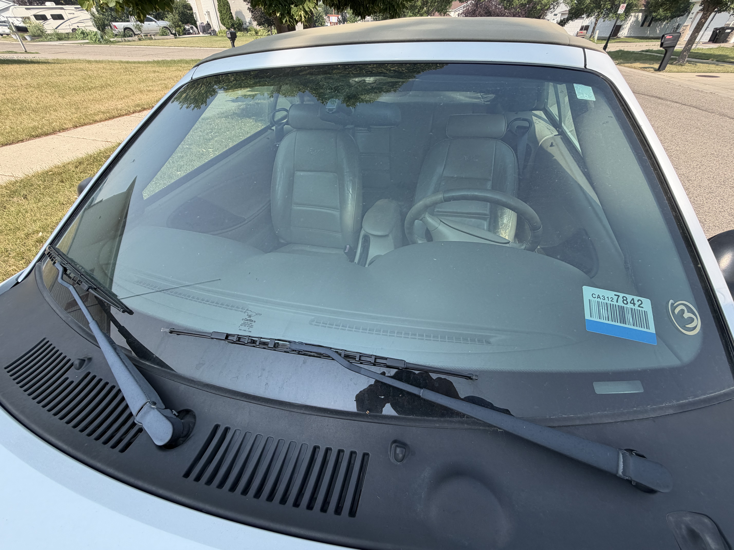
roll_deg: +0.3
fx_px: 297
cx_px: 367
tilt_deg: -39.6
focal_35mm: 14
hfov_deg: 102.1
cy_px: 275
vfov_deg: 85.7
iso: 40
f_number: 2.2
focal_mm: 2.22
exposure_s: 1/502
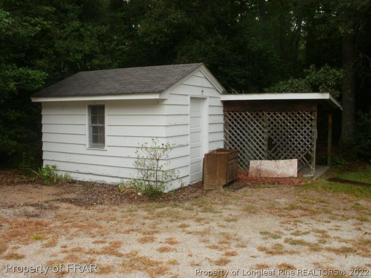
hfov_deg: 51.4
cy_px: 139
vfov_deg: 39.7
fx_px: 386
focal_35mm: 36
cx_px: 186
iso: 100
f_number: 5.6
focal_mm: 6.3
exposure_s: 1/80
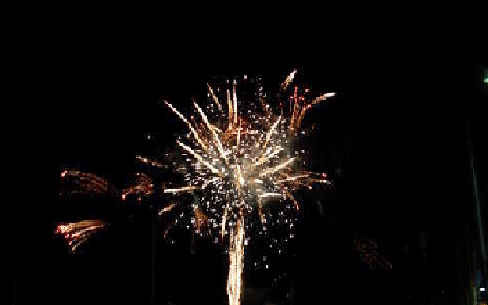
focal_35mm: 55
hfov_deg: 36.9
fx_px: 731
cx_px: 244
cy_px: 98
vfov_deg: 23.4
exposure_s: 1/13.4
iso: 79
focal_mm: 6.3
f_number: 2.9
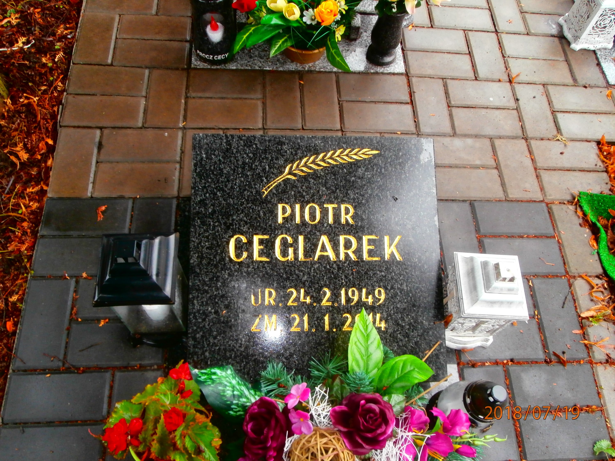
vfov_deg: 46.8
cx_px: 308
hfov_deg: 60.0
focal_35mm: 30
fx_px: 533
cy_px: 230
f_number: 3.5
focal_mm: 5.36
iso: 200
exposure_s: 1/30
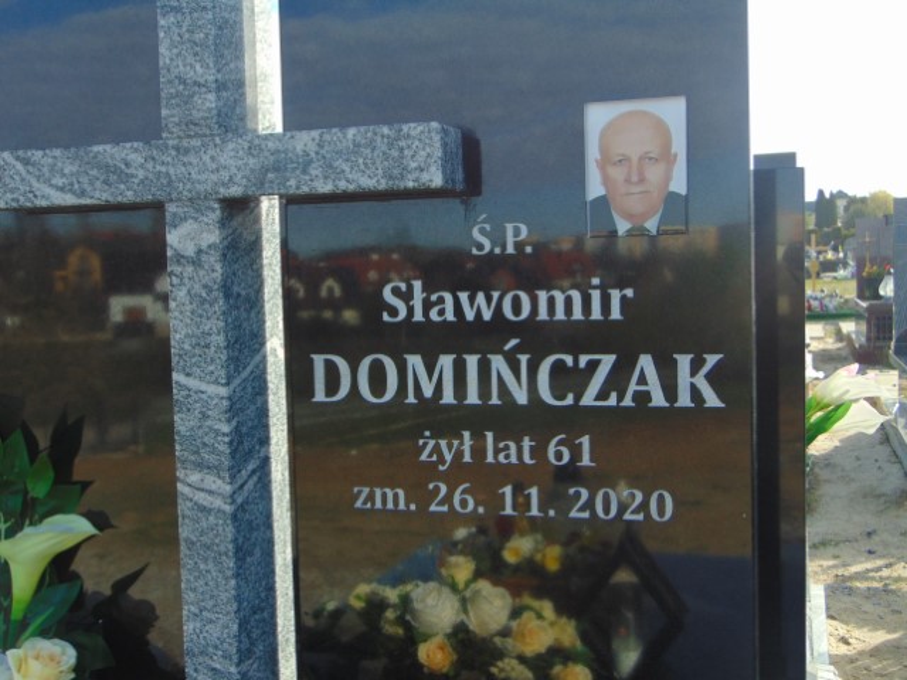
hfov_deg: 44.8
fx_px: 1100
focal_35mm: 42
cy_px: 340
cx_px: 454
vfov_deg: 34.3
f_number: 3.3
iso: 80
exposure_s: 1/400
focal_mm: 7.6
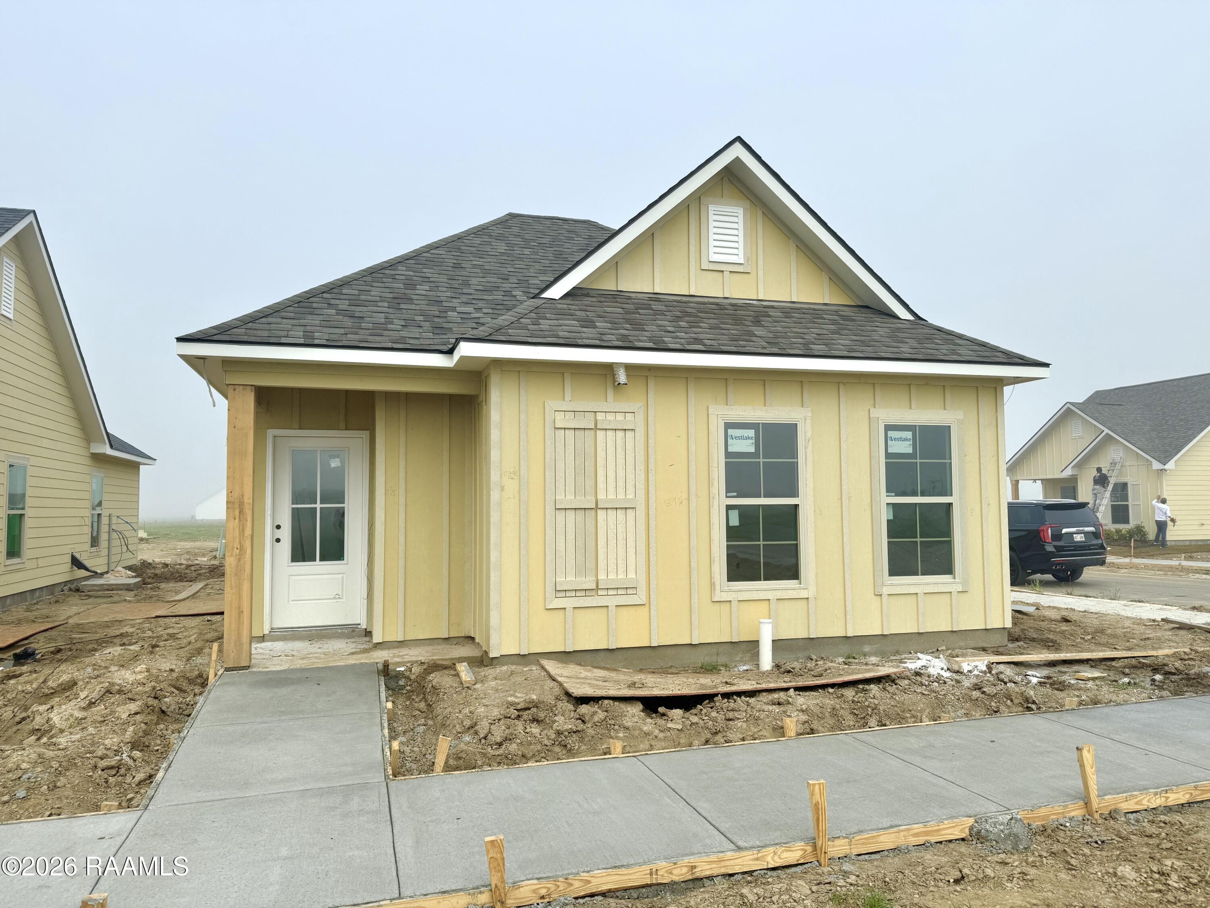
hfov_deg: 71.6
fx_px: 839
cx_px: 605
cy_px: 454
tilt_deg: +3.5
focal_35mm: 24
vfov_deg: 56.8
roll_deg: +0.9
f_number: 1.78
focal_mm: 6.76
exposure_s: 1/3247
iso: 80
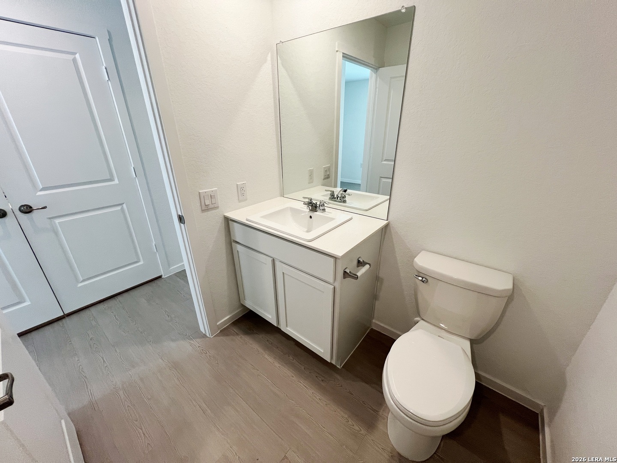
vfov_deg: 89.9
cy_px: 232
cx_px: 308
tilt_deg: -23.0
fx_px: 232
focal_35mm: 13
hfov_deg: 106.2
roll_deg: -0.1
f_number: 1.8
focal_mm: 1.57
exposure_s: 1/120
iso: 125
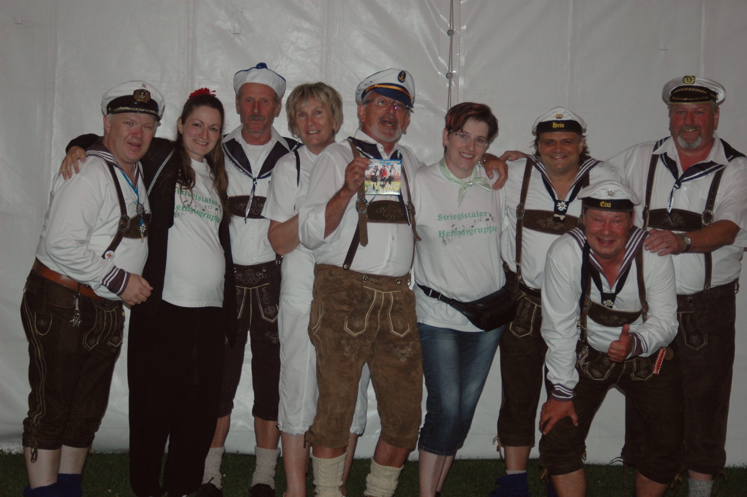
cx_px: 374
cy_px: 248
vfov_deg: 17.5
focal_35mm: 78
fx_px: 1617
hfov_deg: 26.0
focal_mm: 52
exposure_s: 1/60
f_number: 4.5
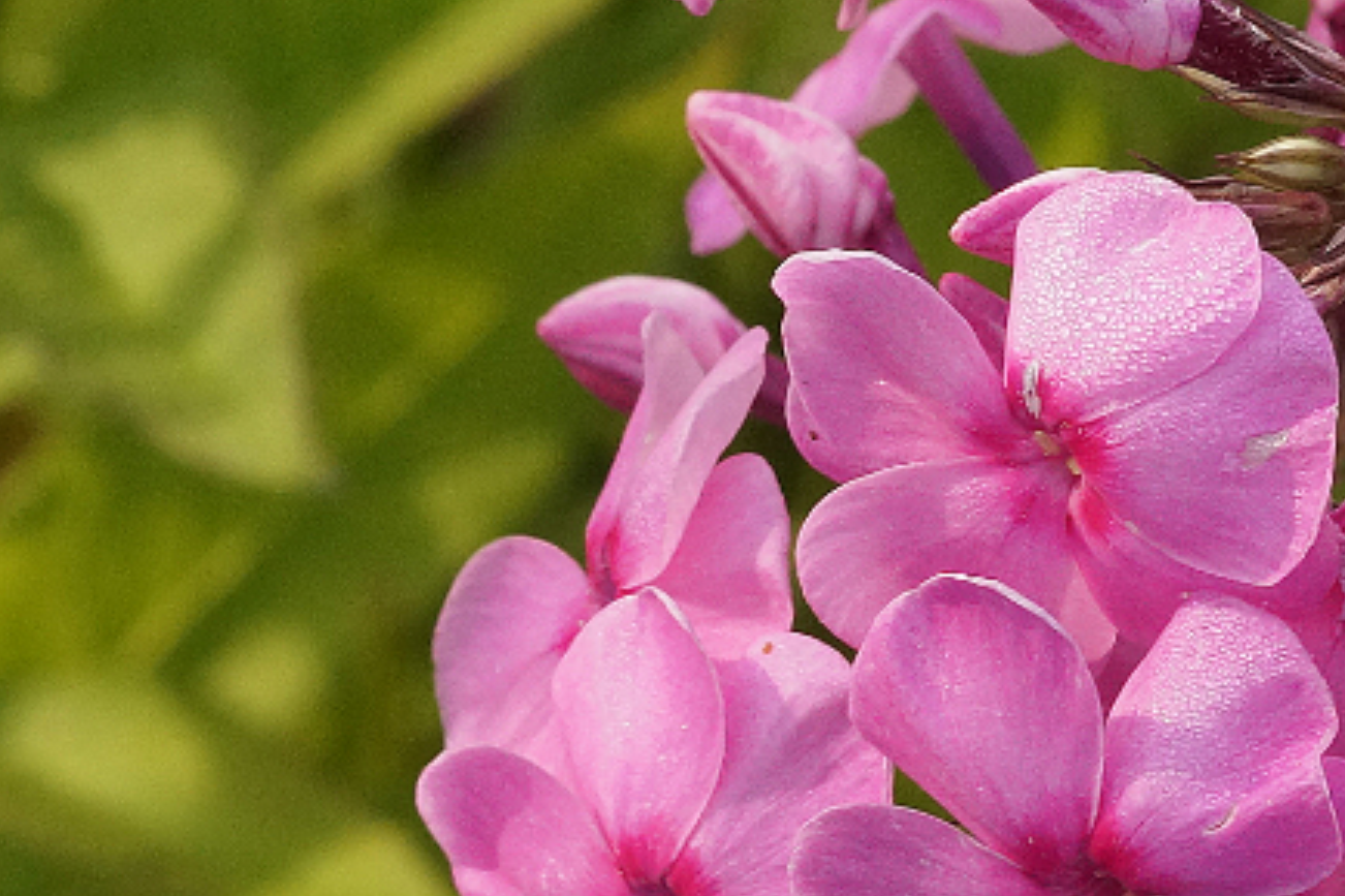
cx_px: 1537
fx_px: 15498
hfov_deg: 5.0
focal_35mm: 415
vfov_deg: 3.3
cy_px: 248
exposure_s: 1/160
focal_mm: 100
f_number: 13
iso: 800
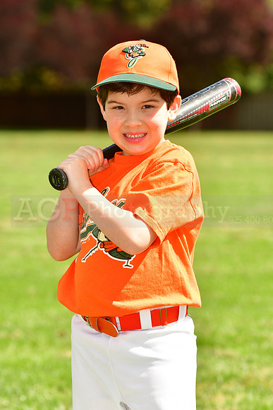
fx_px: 2217
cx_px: 136
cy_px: 205
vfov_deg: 10.5
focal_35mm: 195
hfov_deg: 7.0
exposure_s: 1/800
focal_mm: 130
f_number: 5
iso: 200
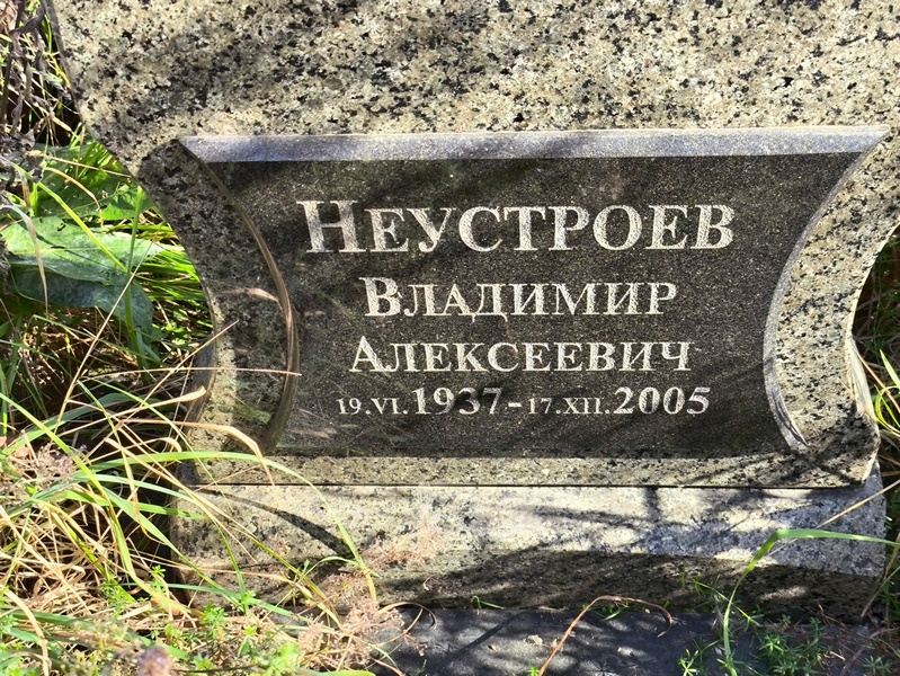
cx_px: 450
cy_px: 338
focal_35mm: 50
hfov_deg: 38.2
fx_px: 1301
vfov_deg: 29.1
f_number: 1.7
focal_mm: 4.71
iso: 50
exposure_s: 1/257
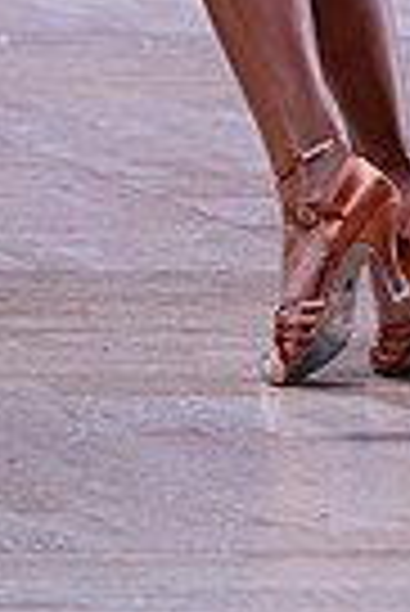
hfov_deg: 2.7
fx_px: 8741
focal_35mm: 513
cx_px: 579
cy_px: -540
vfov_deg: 4.0
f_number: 4
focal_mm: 120
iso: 1250
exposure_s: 1/400
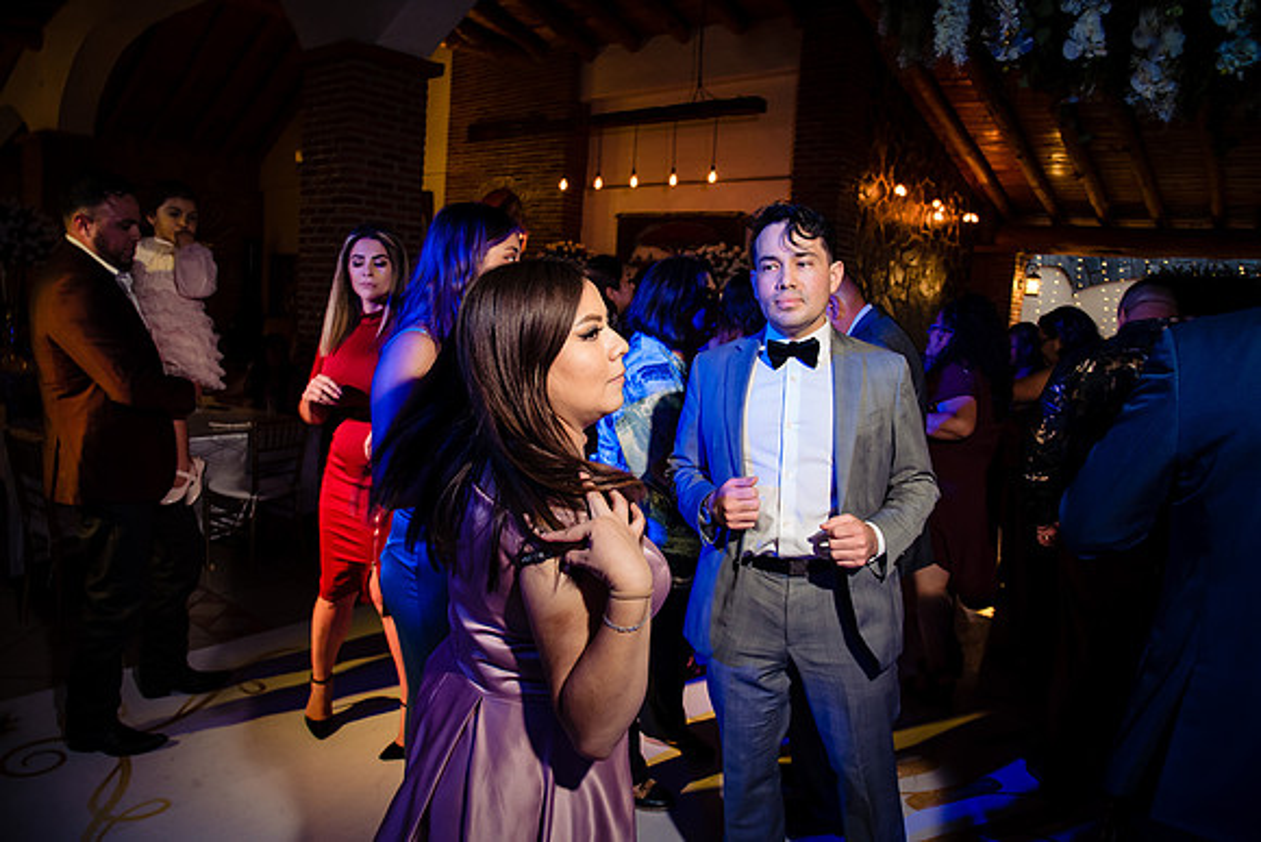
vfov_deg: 53.2
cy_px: 421
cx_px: 630
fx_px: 841
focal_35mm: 24
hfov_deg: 73.7
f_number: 7.1
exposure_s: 1/80
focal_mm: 24
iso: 2000
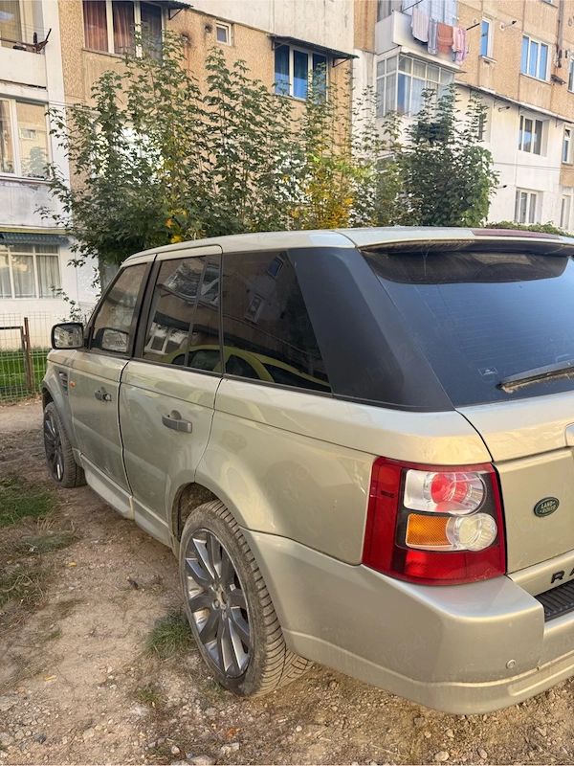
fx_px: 531
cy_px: 383
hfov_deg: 56.8
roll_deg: +0.3
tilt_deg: -9.1
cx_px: 287
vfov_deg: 71.6
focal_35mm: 24
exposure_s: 1/702
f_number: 1.78
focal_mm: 6.76
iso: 80
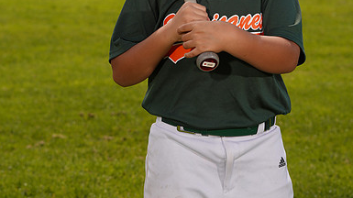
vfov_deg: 7.6
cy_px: -39
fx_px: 1478
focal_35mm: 158
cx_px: 176
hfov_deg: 13.6
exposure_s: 1/160
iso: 80
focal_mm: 100
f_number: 9
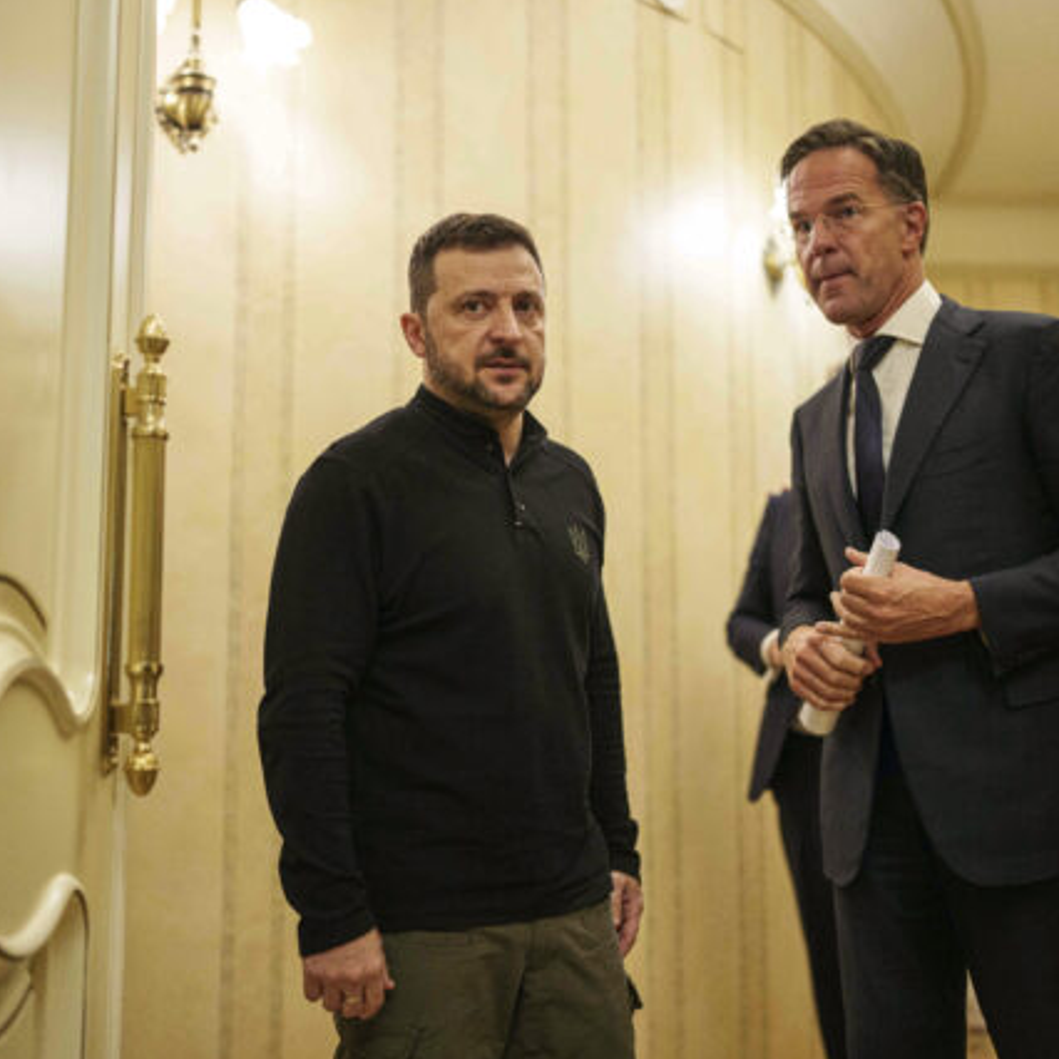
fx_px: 1558
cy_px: 530
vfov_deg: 37.6
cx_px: 531
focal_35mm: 45
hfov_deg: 37.6
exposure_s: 1/640
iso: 2000
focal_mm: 35
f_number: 1.4
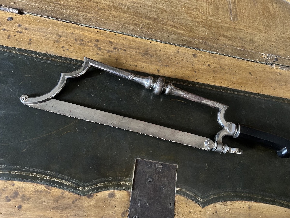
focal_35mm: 26
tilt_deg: -64.6
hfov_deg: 67.3
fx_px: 218
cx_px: 145
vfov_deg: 53.1
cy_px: 109
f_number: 1.5
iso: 640
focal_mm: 5.7
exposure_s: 1/30
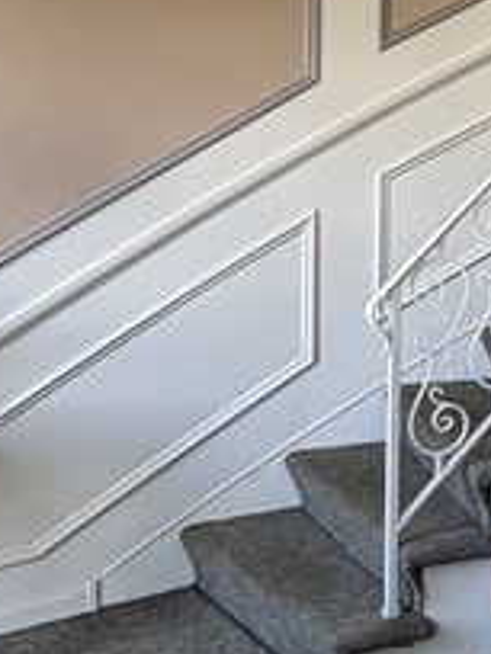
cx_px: 789
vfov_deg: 25.7
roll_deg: +0.4
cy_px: 93
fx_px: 1400
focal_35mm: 74
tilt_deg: +2.5
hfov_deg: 17.4
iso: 200
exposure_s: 1/120
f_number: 2.2
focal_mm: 2.22
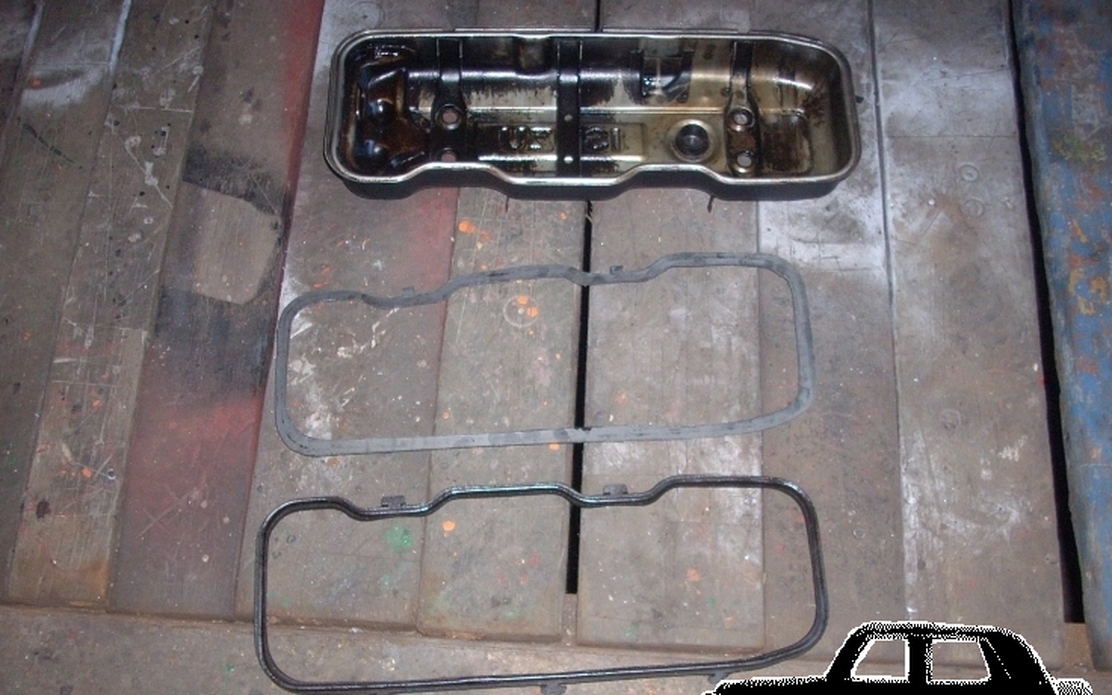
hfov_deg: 49.3
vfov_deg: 32.0
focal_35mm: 40
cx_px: 554
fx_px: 1212
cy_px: 383
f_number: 2.8
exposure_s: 1/60
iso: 259
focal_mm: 6.2
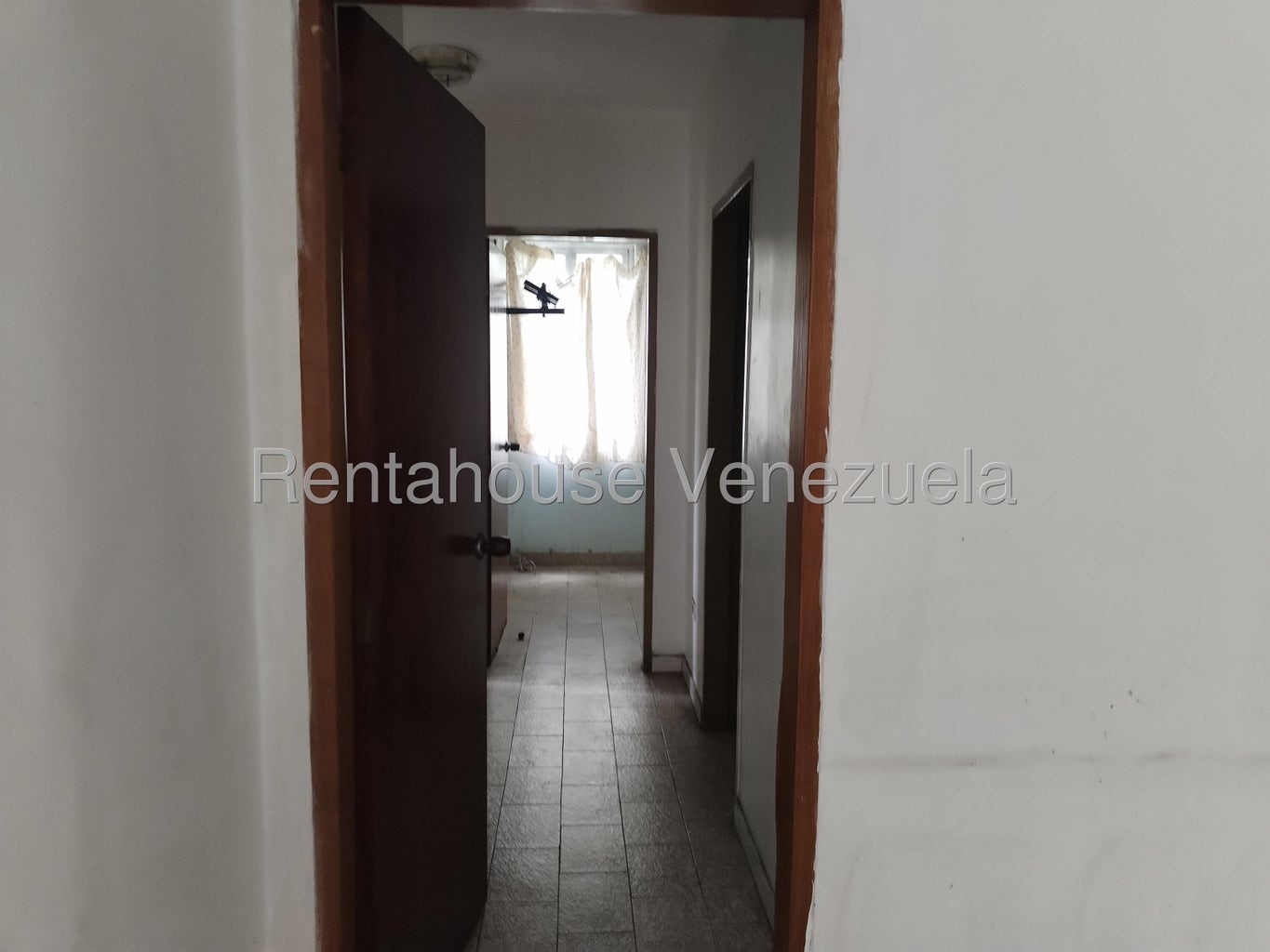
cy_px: 476
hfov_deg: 61.7
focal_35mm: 29
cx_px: 635
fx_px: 1064
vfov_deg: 48.2
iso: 683
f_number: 1.8
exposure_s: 1/30
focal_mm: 4.75
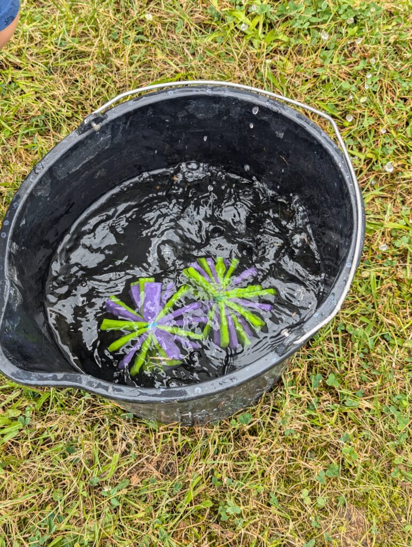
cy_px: 274
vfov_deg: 39.6
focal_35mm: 48
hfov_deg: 30.3
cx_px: 206
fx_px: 760
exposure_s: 1/406
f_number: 1.85
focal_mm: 6.81
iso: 40
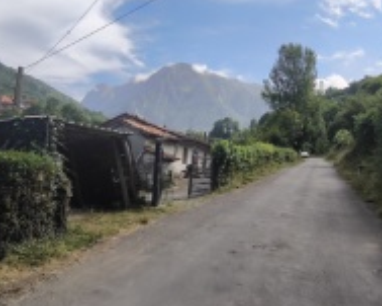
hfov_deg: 57.0
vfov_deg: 47.0
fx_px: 350
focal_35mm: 31
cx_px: 216
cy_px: 136
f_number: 2.2
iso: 50
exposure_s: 1/1785
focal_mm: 1.91
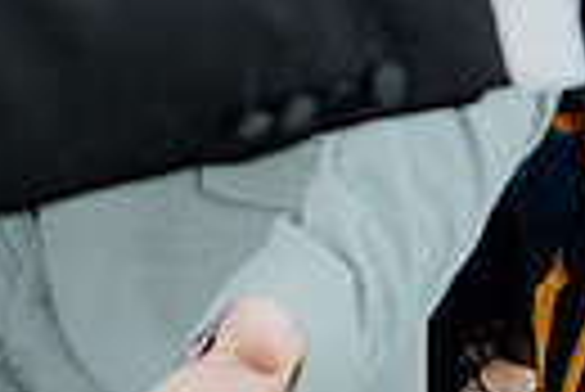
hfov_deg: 16.6
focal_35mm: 107
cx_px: -400
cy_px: -358
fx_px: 1741
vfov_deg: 11.7
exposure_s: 1/400
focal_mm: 24
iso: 200
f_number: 3.5
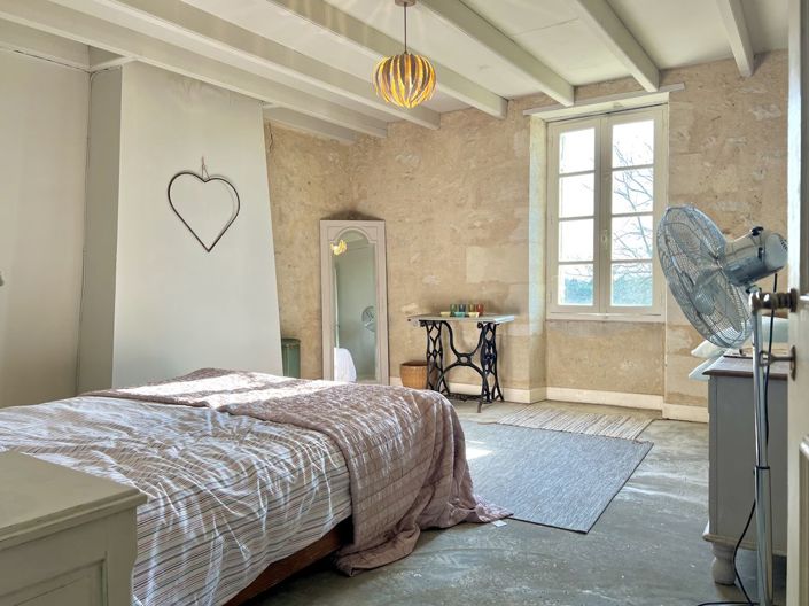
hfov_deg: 67.3
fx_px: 607
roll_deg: +0.8
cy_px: 303
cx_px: 404
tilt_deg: -2.5
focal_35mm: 26
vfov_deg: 53.0
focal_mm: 5.7
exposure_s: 1/236
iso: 50
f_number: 1.5
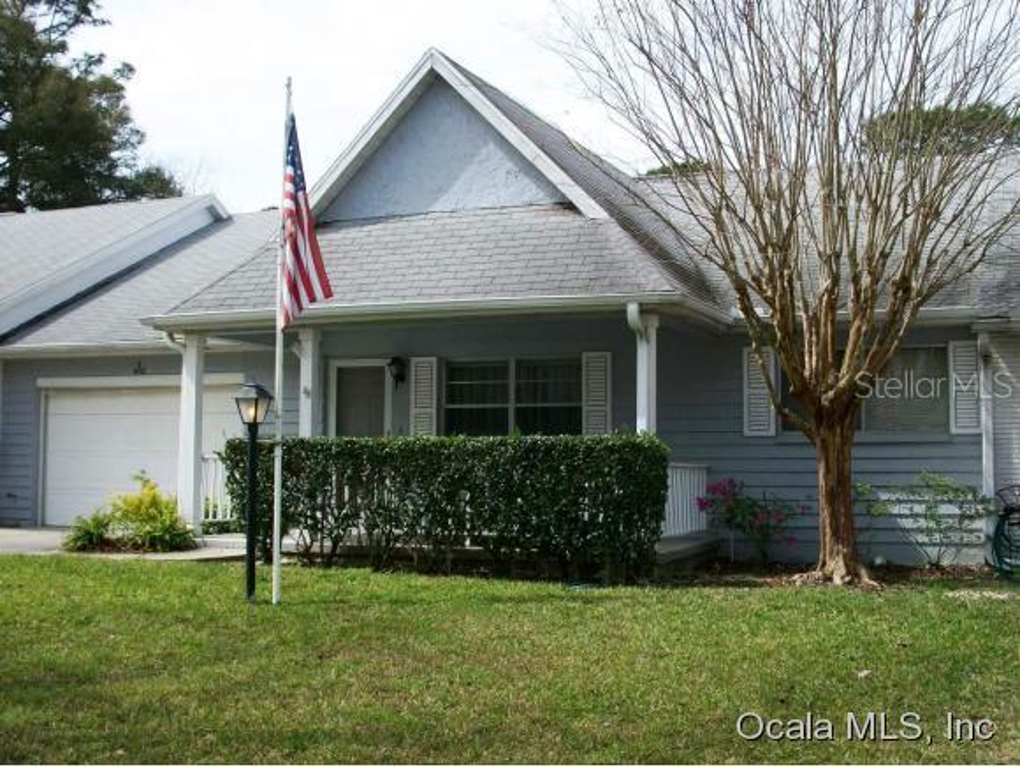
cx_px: 510
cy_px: 384
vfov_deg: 32.9
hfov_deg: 42.9
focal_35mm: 44
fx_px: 1298
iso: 80
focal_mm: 7.8
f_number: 3.5
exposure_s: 1/640
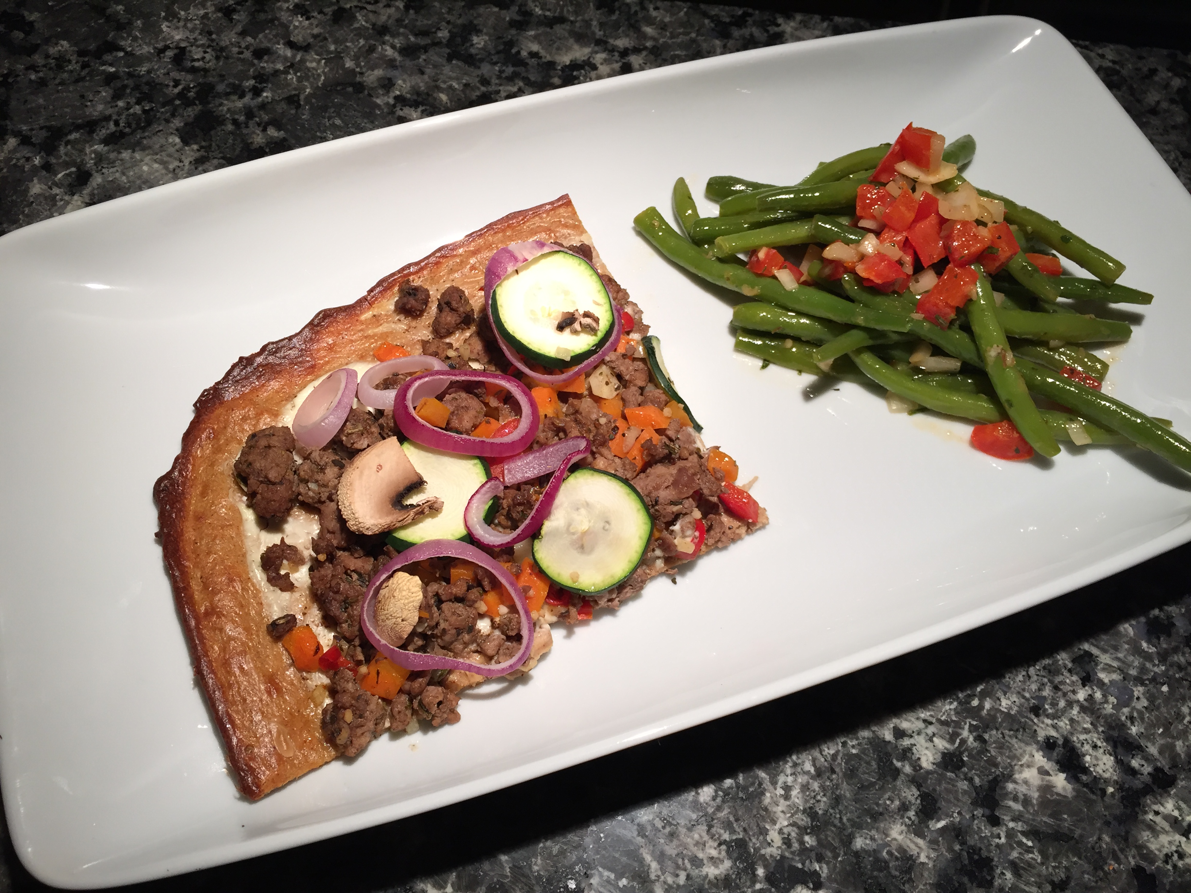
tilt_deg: -63.2
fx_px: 998
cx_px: 596
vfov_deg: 48.2
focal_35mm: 29
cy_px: 446
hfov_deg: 61.7
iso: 32
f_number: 2.2
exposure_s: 1/33
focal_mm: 4.15
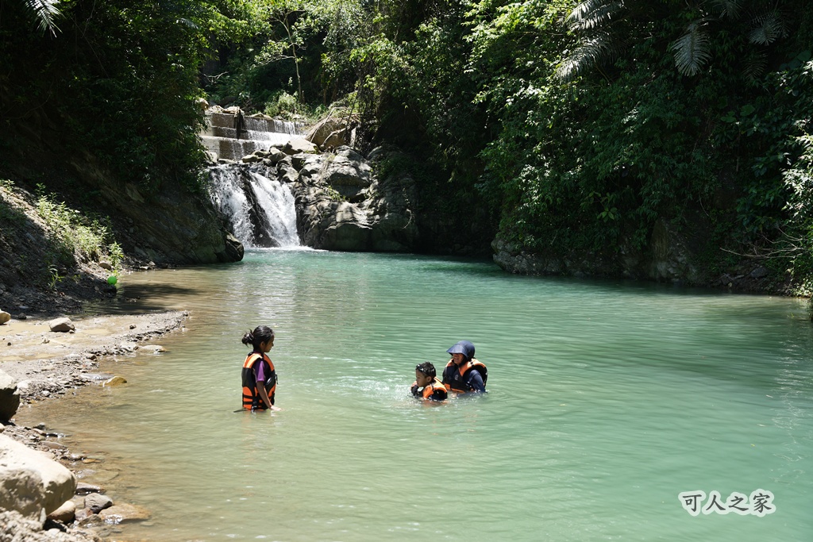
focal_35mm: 43
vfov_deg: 31.1
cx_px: 406
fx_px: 976
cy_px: 271
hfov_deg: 45.2
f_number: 5.6
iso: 100
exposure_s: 1/160
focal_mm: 43.2
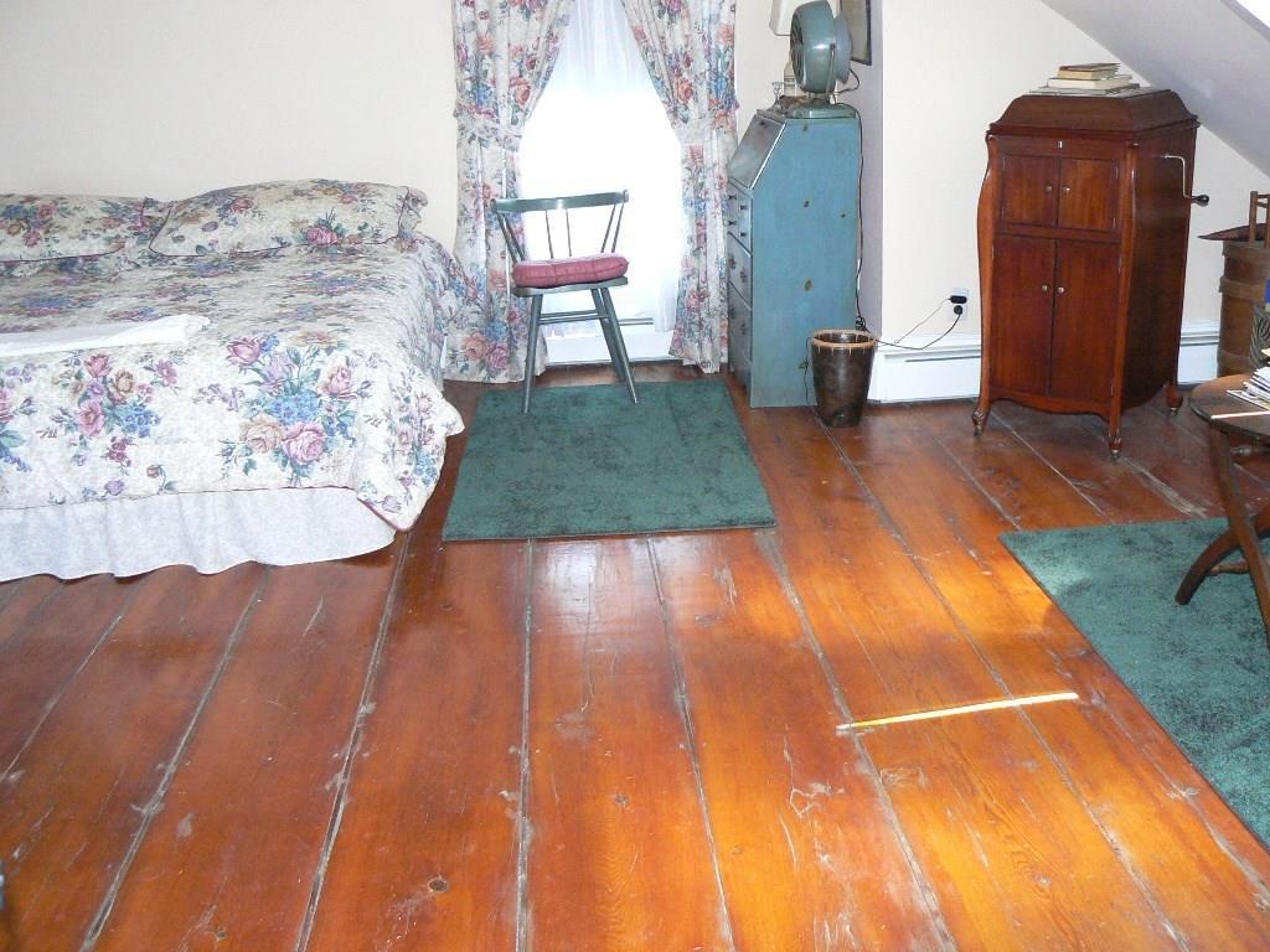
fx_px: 1321
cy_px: 476
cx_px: 635
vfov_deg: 39.7
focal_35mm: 36
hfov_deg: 51.4
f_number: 2.8
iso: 250
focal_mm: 6
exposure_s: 1/30
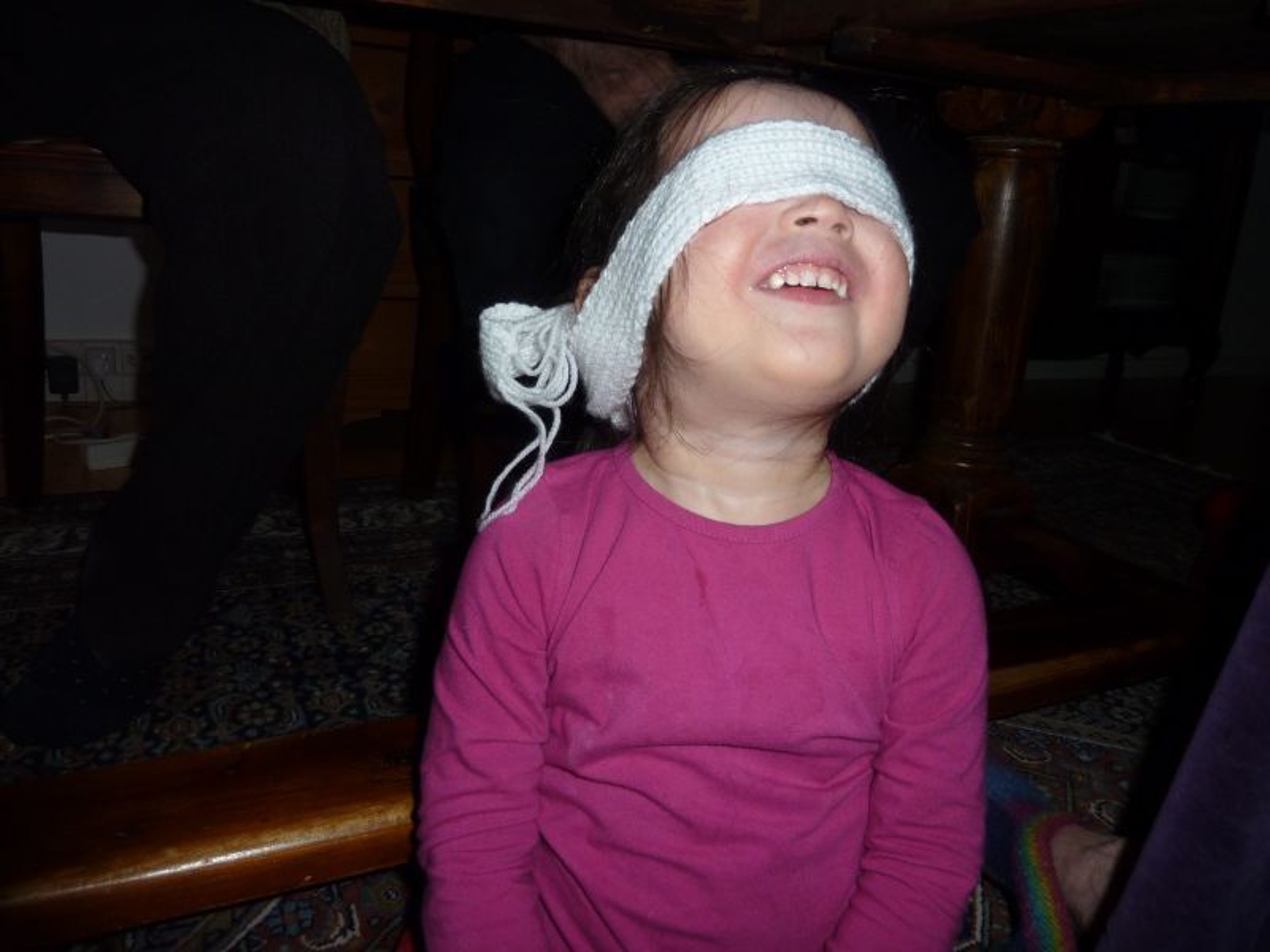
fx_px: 917
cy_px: 476
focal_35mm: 25
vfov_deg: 54.9
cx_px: 635
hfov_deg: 69.4
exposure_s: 1/125
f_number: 3.3
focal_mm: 4.1
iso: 100
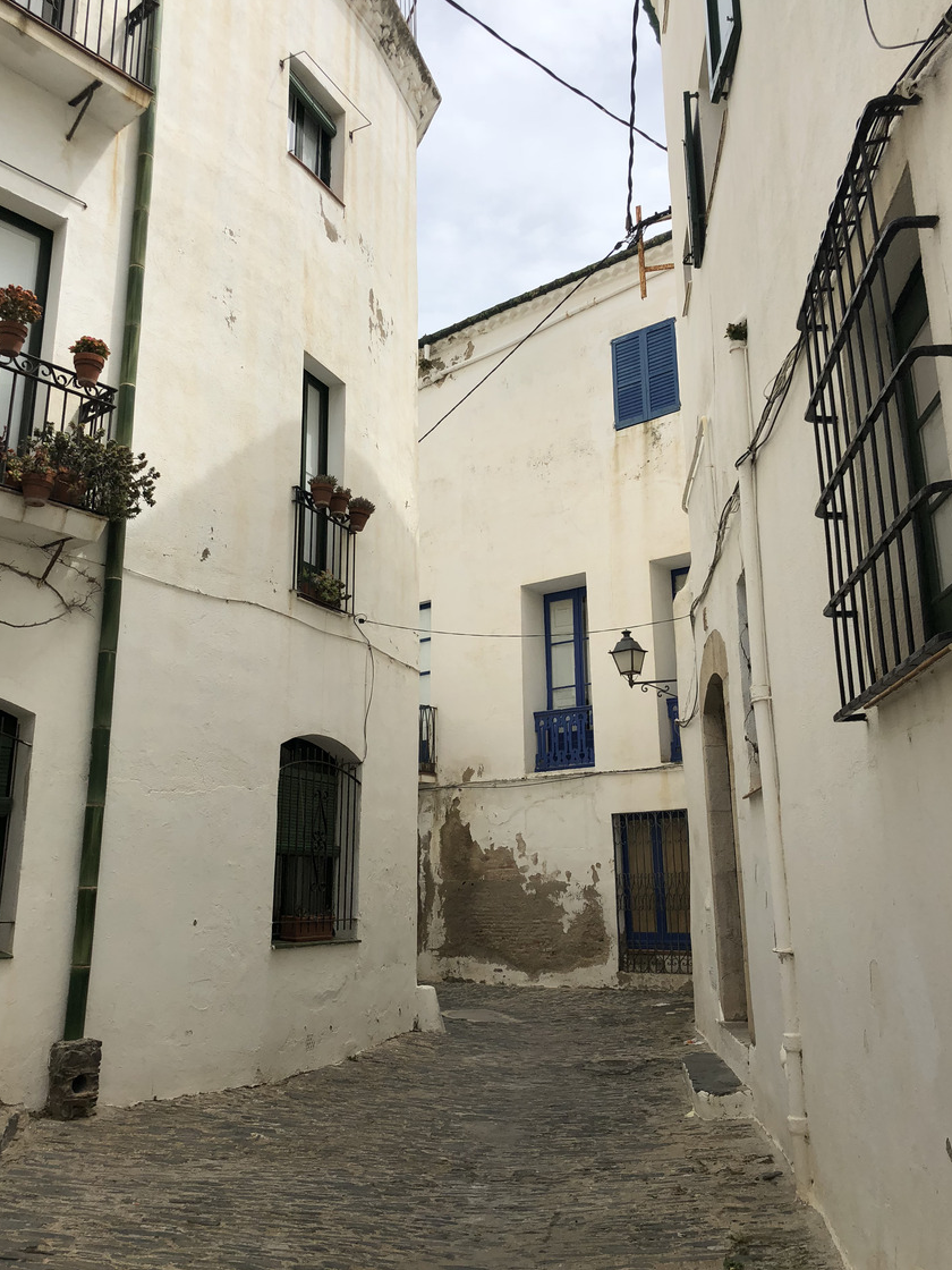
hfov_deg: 46.8
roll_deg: +0.5
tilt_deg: +18.1
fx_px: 1100
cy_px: 592
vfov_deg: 59.9
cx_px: 451
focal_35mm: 30
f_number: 1.8
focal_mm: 4
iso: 20
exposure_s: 1/2404
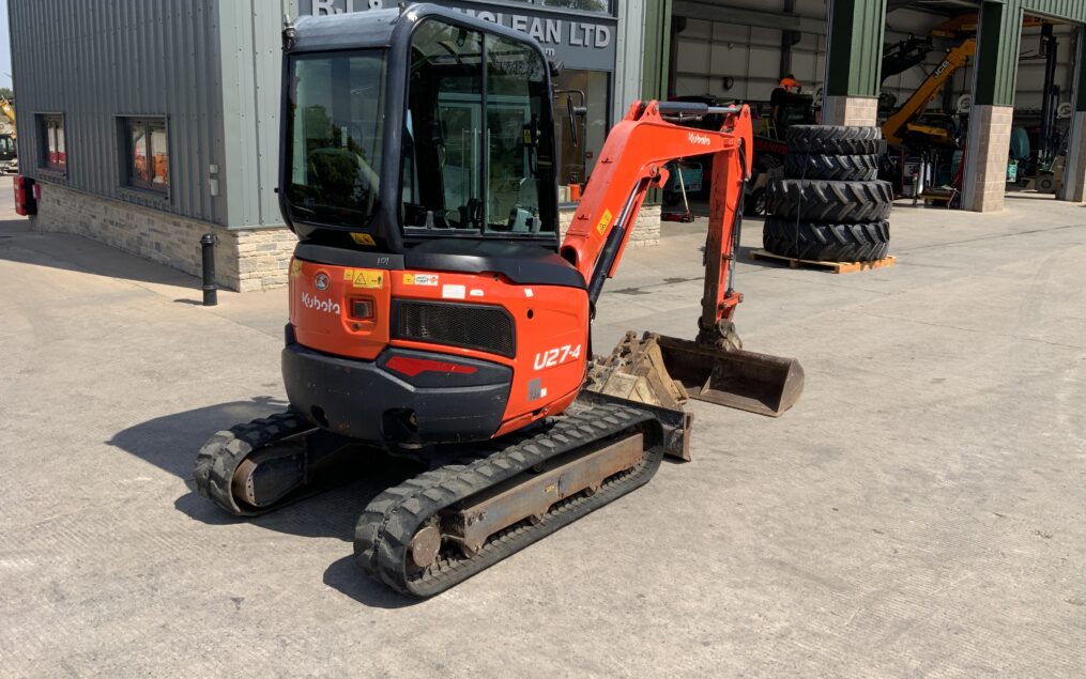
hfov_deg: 61.2
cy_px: 275
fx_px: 918
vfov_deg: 40.5
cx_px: 539
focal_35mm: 31
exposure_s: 1/1451
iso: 16
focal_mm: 3
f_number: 1.8
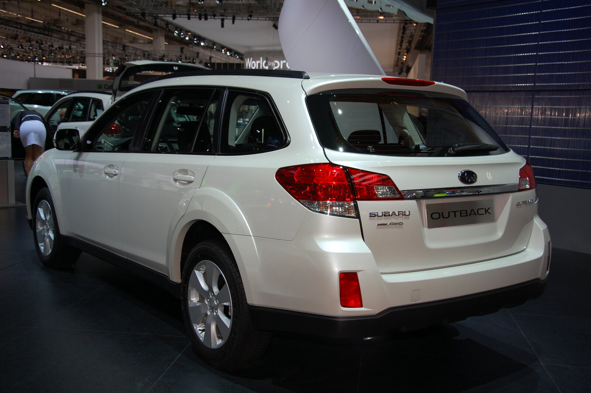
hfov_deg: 46.4
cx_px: 296
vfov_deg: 31.8
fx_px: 689
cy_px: 196
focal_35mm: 42
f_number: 5
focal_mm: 28
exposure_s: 1/100
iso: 200
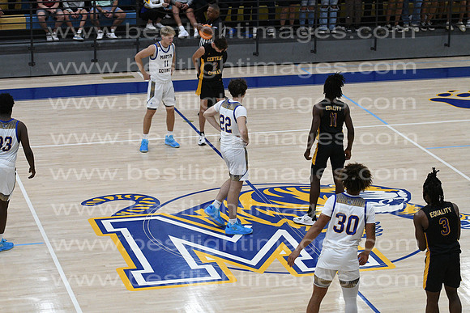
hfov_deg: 19.5
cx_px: 235
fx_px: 1371
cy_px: 156
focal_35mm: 105
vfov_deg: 13.0
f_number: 3.5
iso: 5000
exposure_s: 1/800
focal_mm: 70
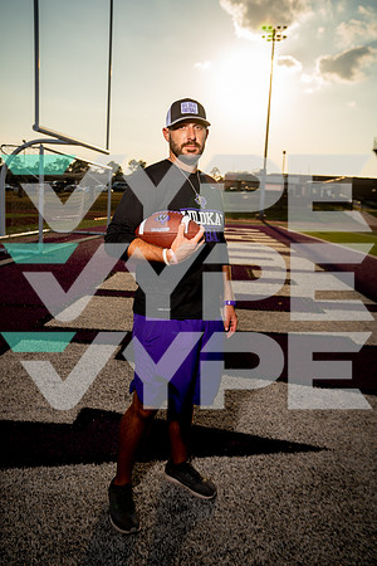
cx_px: 188
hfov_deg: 42.3
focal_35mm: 31
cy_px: 283
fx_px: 487
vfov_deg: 60.3
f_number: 4
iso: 100
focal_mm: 31
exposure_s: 1/1000
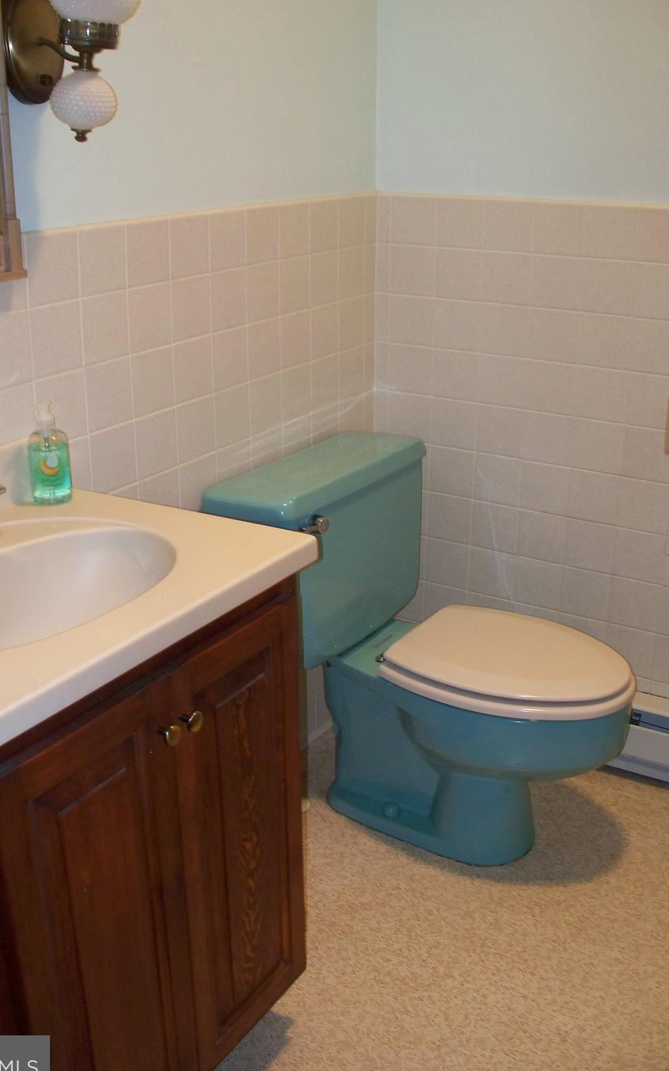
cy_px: 547
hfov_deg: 32.7
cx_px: 282
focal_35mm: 39
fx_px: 1138
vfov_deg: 50.4
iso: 200
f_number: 2.8
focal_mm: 7.54
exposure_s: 1/30
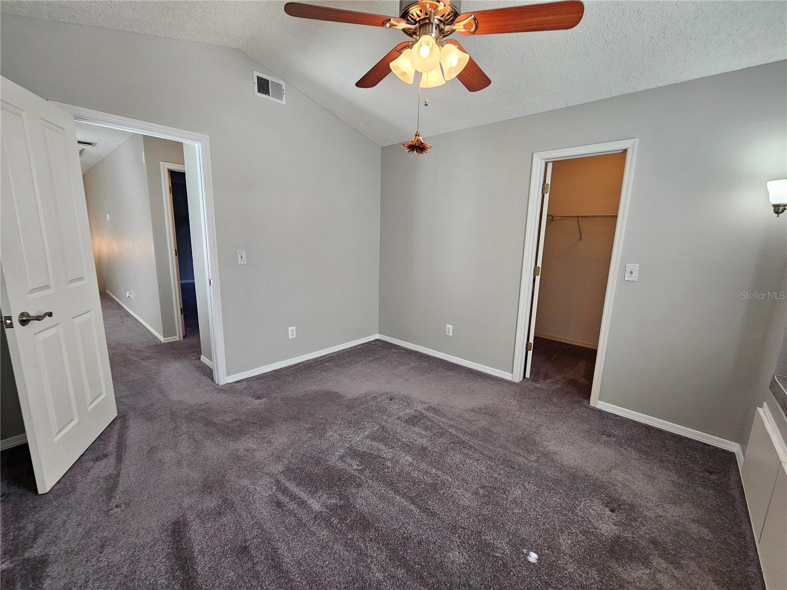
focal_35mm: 13
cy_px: 295
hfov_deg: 106.2
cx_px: 394
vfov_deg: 89.9
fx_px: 296
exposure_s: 1/60
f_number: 2.2
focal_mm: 2.2
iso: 125
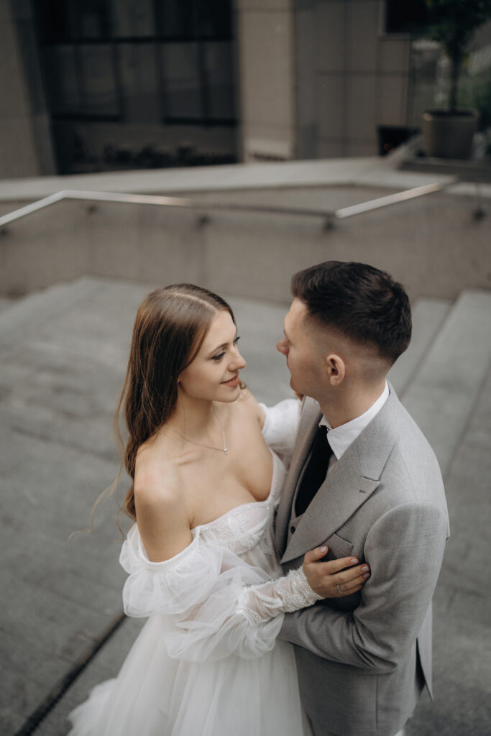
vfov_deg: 54.4
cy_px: 368
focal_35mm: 35
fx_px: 716
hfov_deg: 37.9
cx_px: 246
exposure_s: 1/1000
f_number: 2.5
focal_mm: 35
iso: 250
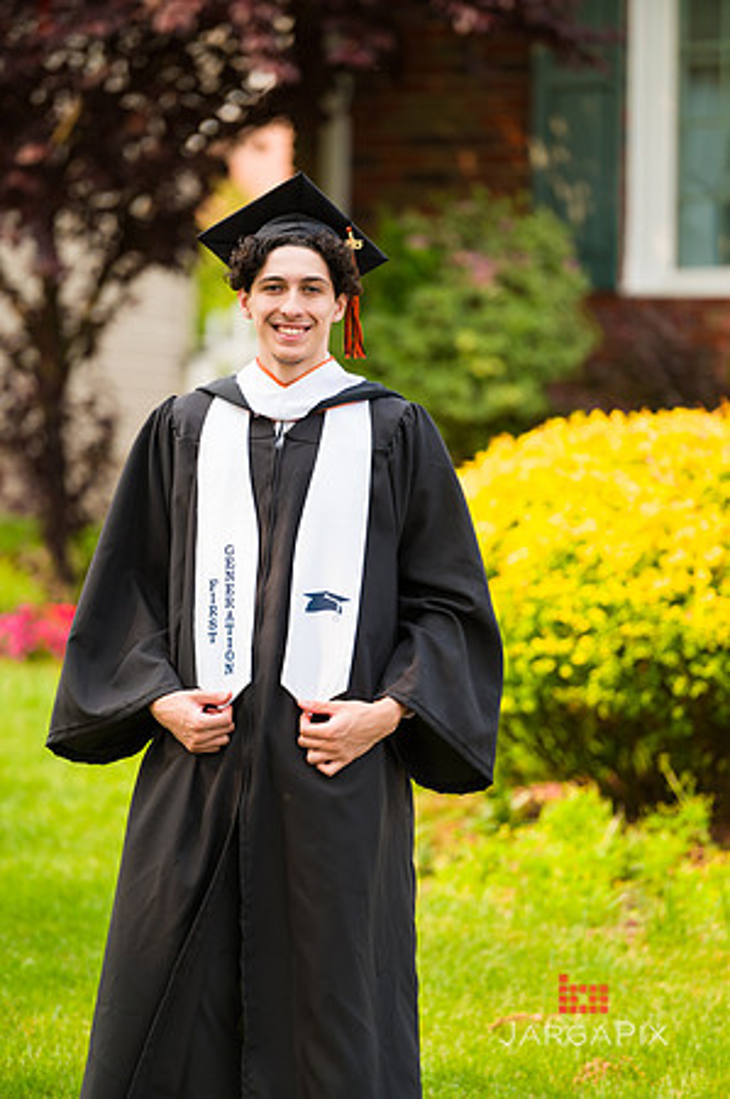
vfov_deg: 10.3
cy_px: 550
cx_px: 365
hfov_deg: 6.9
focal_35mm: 200
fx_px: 6097
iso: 200
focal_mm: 200
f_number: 3.2
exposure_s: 1/640
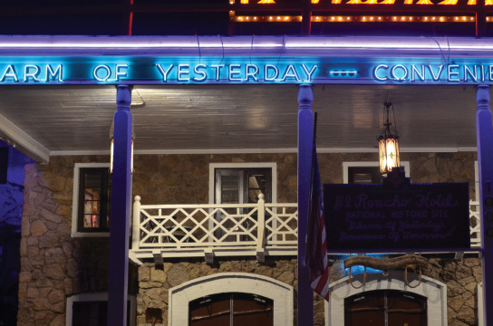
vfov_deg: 19.6
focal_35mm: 69
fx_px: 942
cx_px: 378
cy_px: 184
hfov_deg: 28.8
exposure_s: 1/30
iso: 1100
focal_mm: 25
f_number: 4
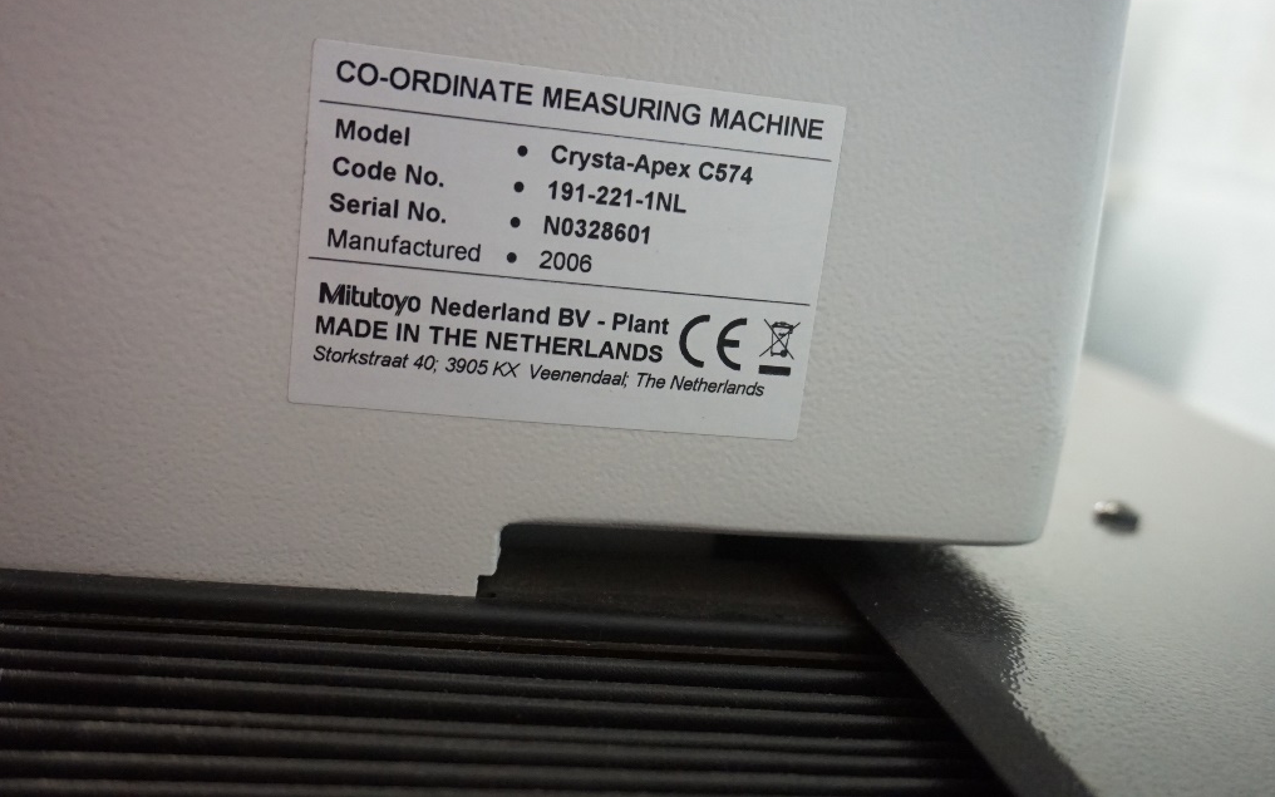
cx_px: 640
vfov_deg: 34.4
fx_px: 1286
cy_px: 370
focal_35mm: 37
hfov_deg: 52.7
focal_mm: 24
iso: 2500
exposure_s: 1/60
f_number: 4.5
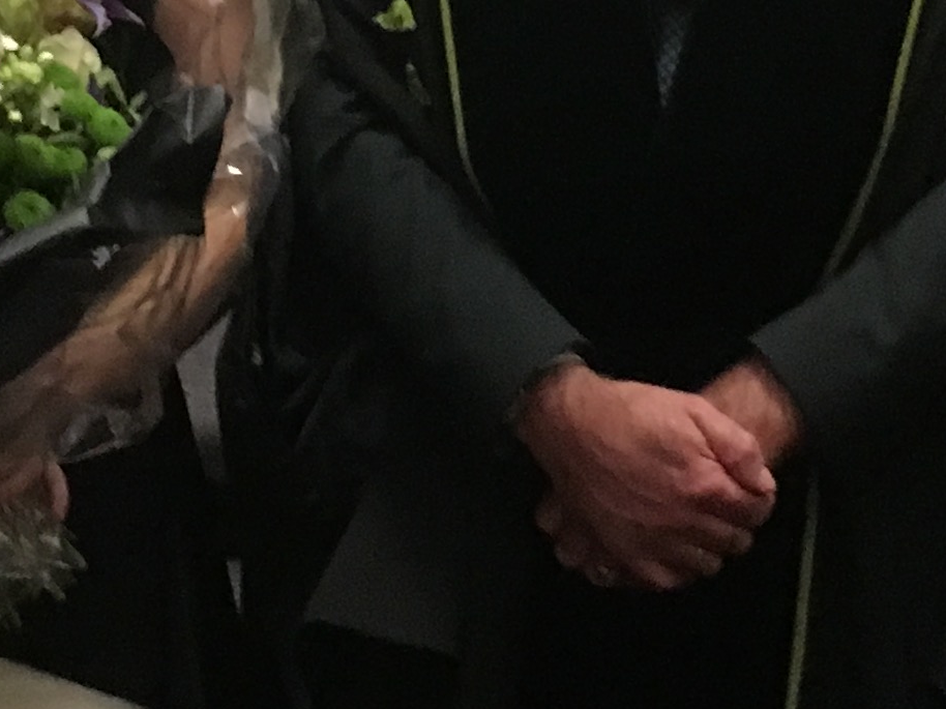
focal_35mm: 128
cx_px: 387
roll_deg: -2.8
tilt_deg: +0.9
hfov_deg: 15.4
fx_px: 3497
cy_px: -157
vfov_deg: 11.3
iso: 500
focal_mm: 4.15
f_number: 2.2
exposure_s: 1/17
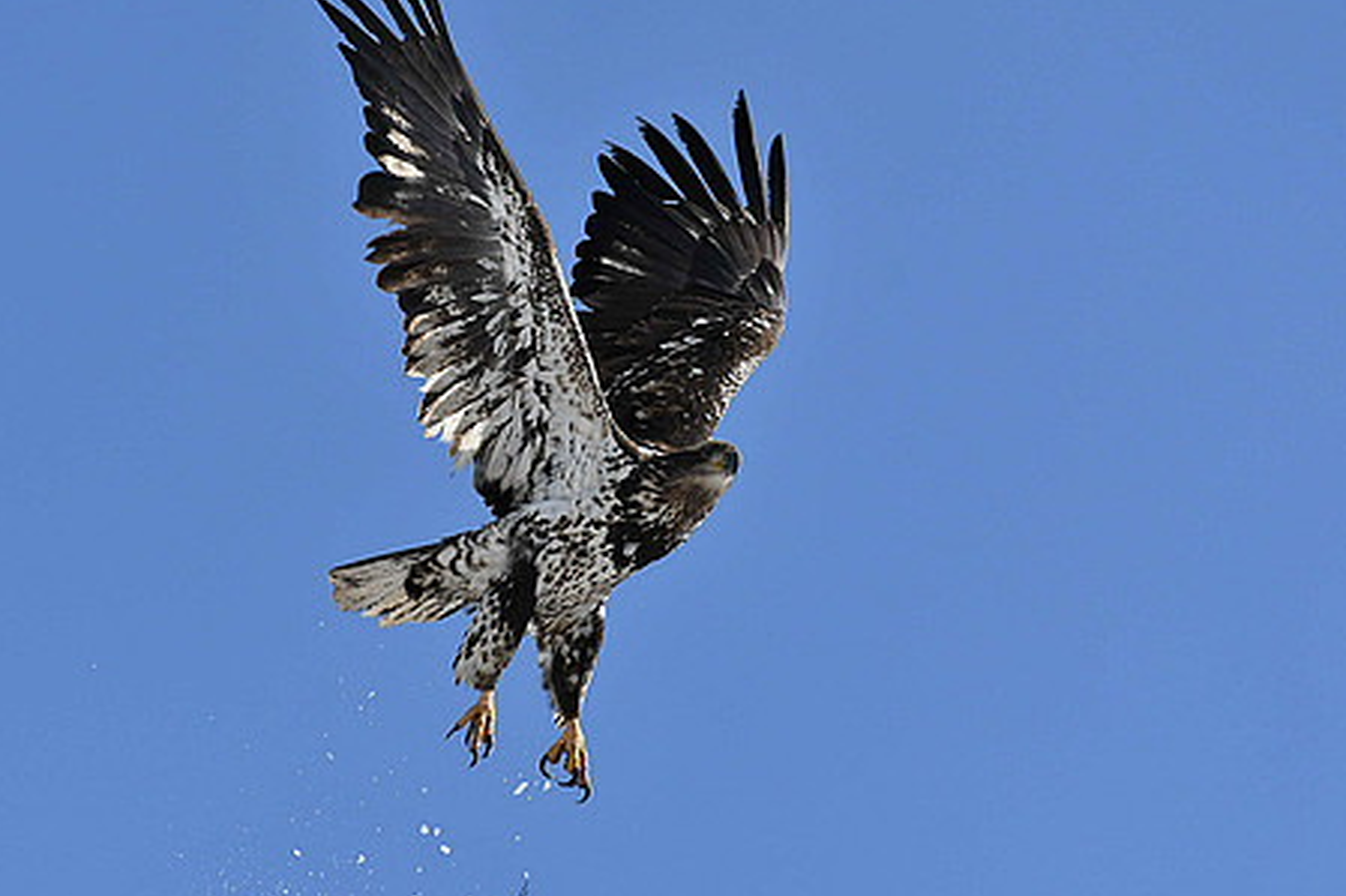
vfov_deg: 4.7
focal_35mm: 291
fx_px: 10876
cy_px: 445
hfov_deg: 7.1
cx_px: 606
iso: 200
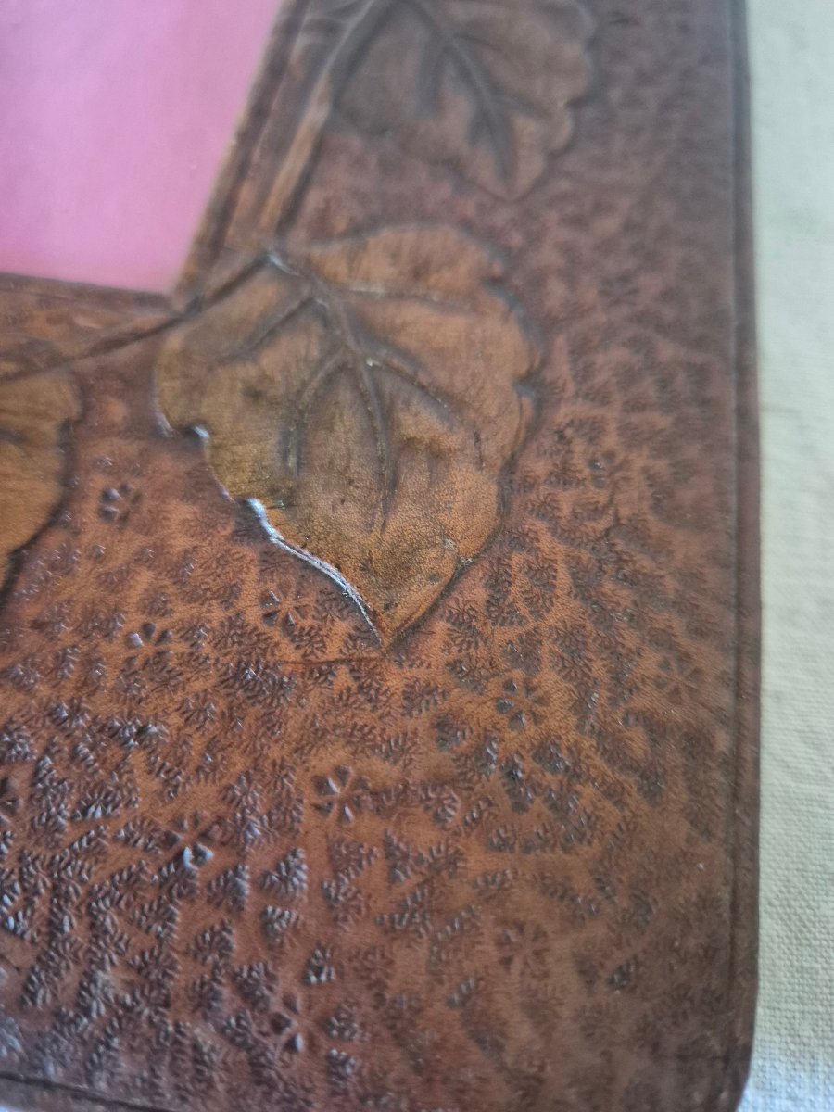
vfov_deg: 73.9
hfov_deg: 58.9
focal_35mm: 23
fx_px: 739
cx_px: 417
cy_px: 556
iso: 2000
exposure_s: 1/50
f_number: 1.8
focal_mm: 5.4
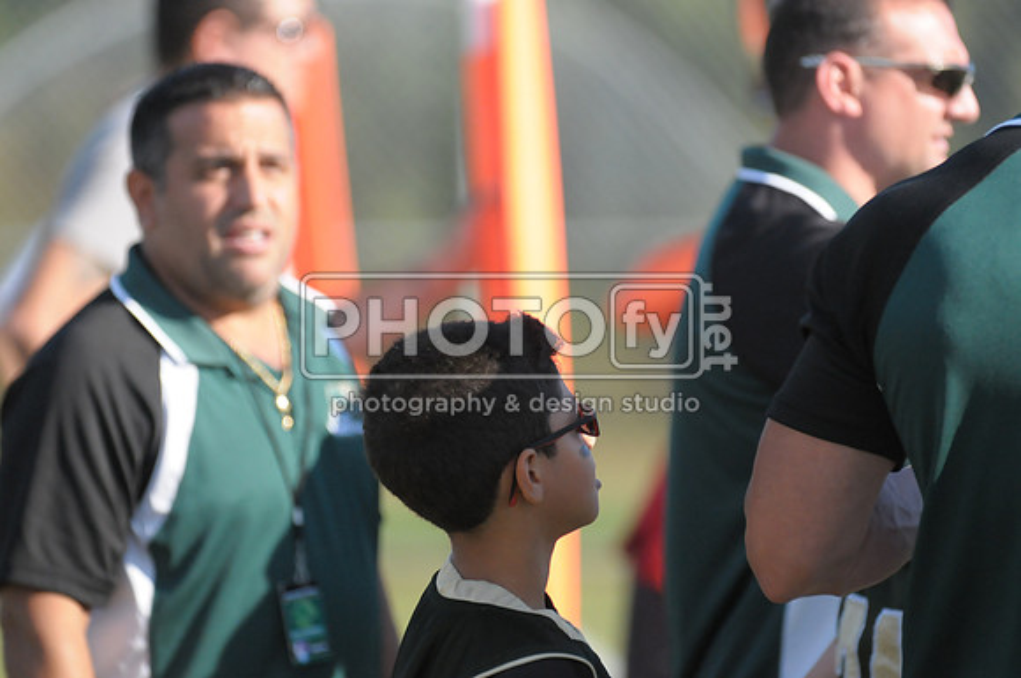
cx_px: 510
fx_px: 12320
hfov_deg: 4.7
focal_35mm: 435
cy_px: 339
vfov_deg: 3.2
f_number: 4
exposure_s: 1/5000
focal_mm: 290
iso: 1600
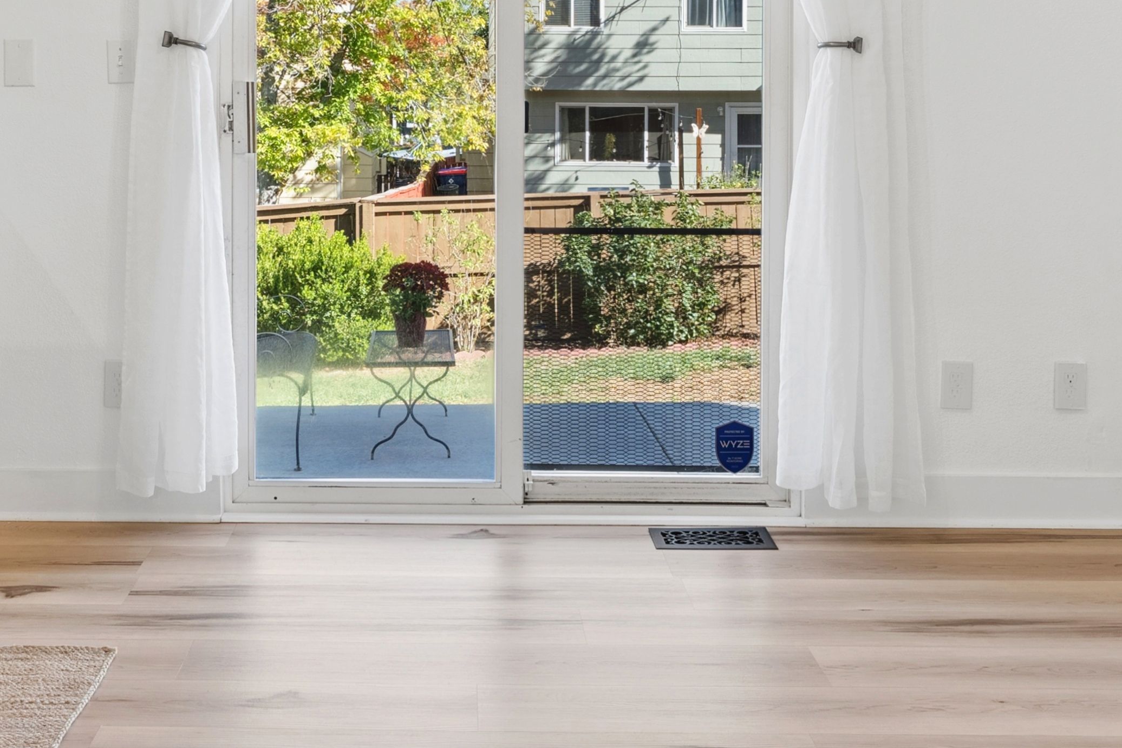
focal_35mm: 43
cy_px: 107
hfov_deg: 45.1
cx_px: 428
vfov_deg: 30.1
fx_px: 1340
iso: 500
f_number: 9
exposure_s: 1/100
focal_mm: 21
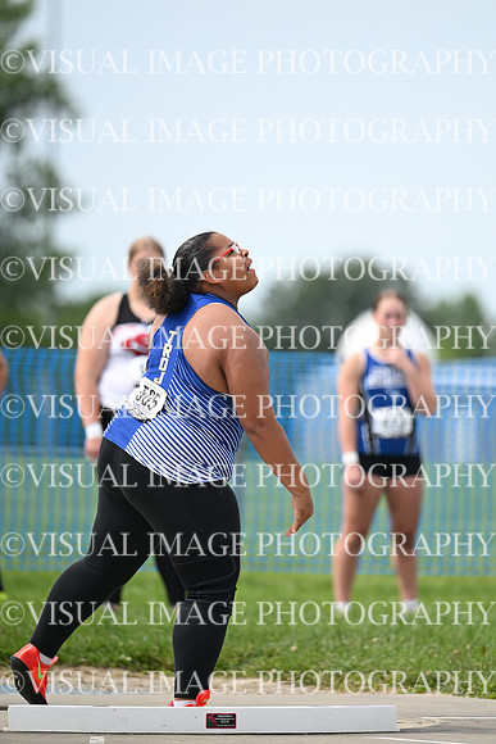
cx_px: 248
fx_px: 8261
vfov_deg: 5.2
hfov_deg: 3.4
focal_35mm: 400
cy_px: 372
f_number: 4.5
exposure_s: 1/2500
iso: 500
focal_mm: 400
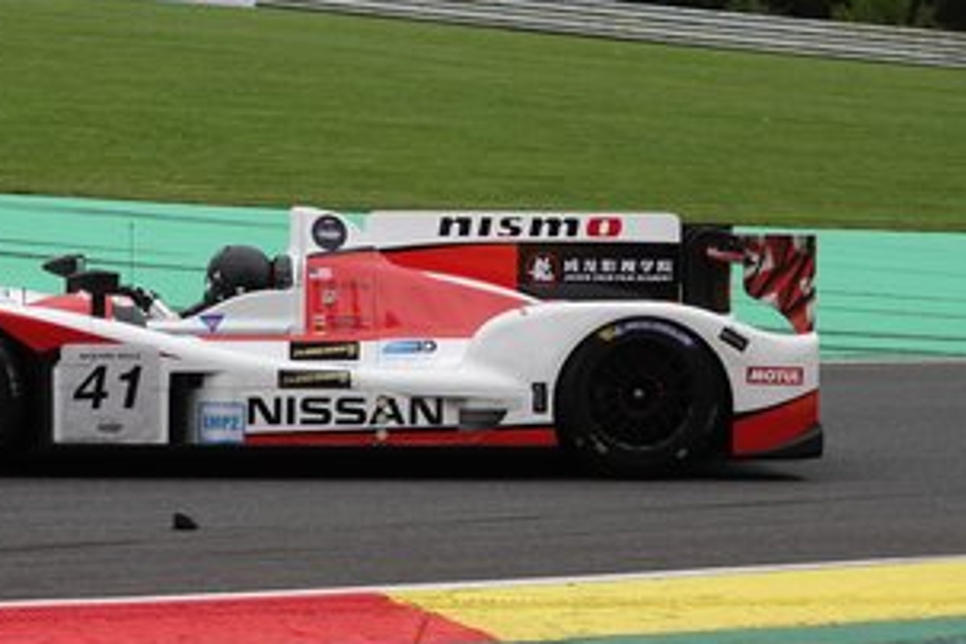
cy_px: 367
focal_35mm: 159
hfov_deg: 12.9
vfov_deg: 8.6
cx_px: 261
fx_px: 4266
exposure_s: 1/800
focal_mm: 39.42
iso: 160
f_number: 4
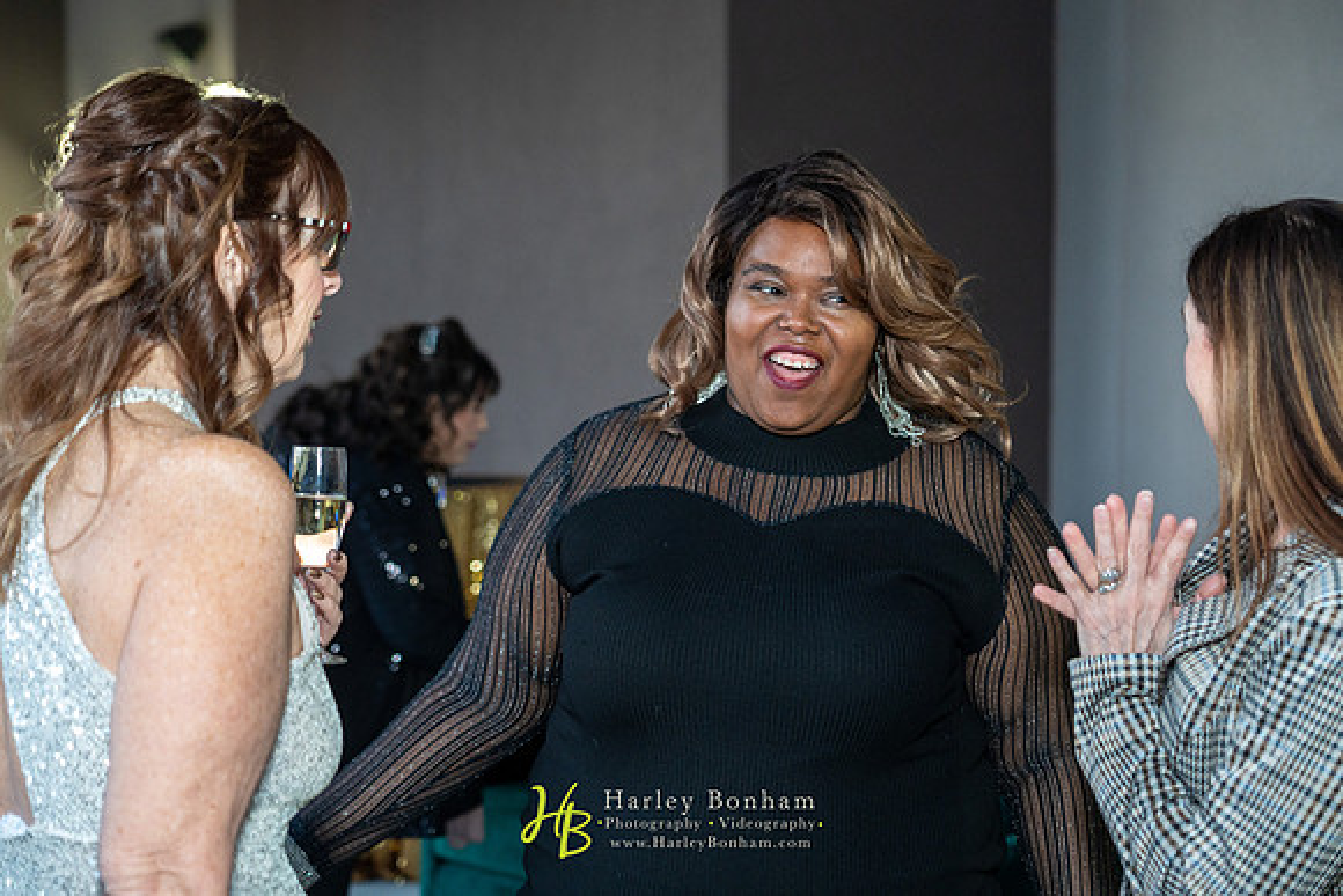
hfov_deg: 29.6
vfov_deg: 20.0
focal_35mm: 68
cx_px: 672
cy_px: 448
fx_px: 2537
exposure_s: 1/160
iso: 1600
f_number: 4
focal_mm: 68
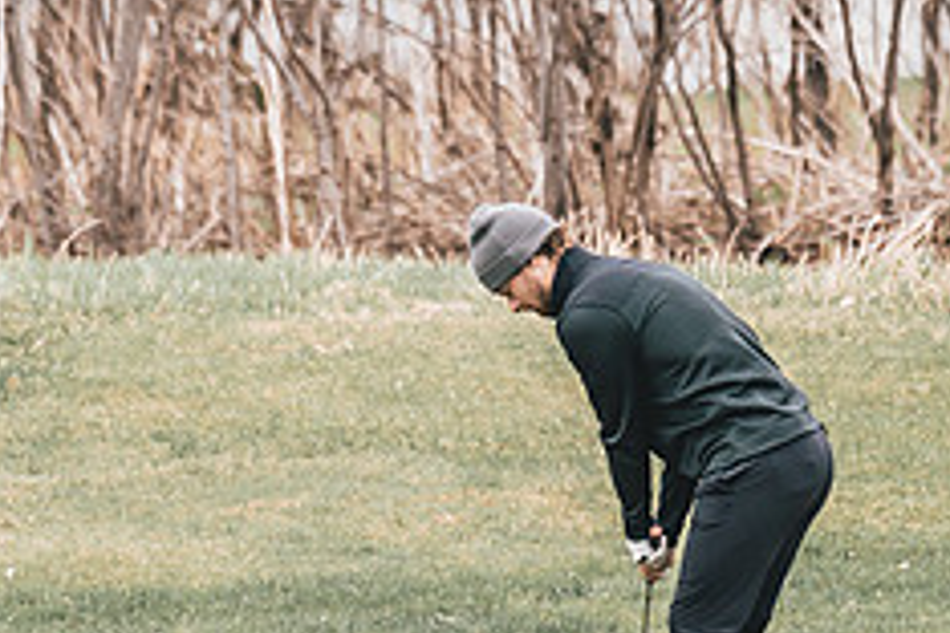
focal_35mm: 577
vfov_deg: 2.4
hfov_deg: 3.6
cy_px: 394
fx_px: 15225
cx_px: 593
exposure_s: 1/4000
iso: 640
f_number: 2.8
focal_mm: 150
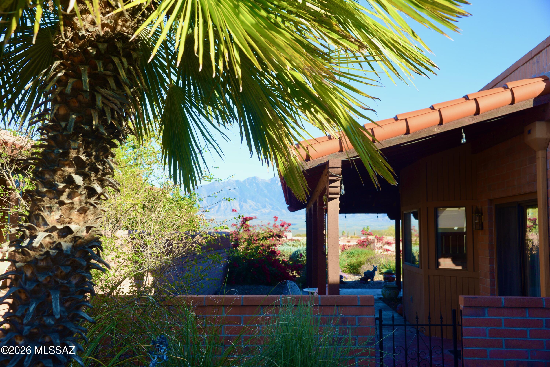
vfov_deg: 30.5
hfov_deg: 44.5
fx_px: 672
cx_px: 275
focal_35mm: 44
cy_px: 184
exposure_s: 1/100
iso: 200
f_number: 11
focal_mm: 44
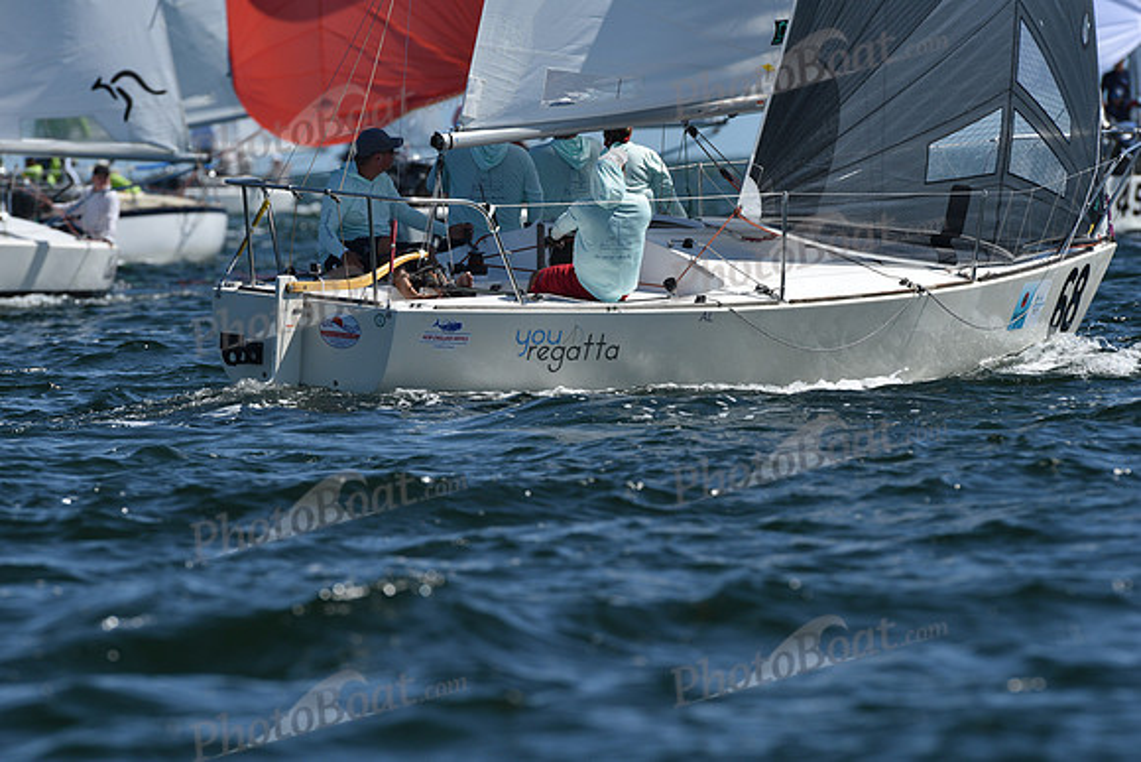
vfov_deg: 2.3
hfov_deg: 3.4
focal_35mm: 600
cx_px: 570
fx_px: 19020
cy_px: 381
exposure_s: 1/1600
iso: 250
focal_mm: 600
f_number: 8
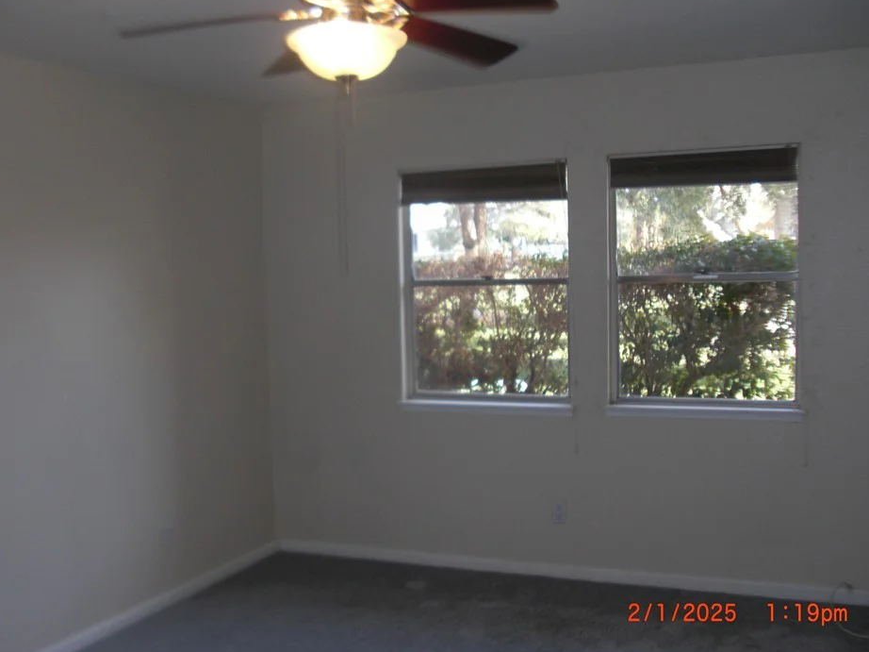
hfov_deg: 46.8
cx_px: 422
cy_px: 323
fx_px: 1004
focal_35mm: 40
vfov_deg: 35.9
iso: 100
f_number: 2.8
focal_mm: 6.3
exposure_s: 1/125
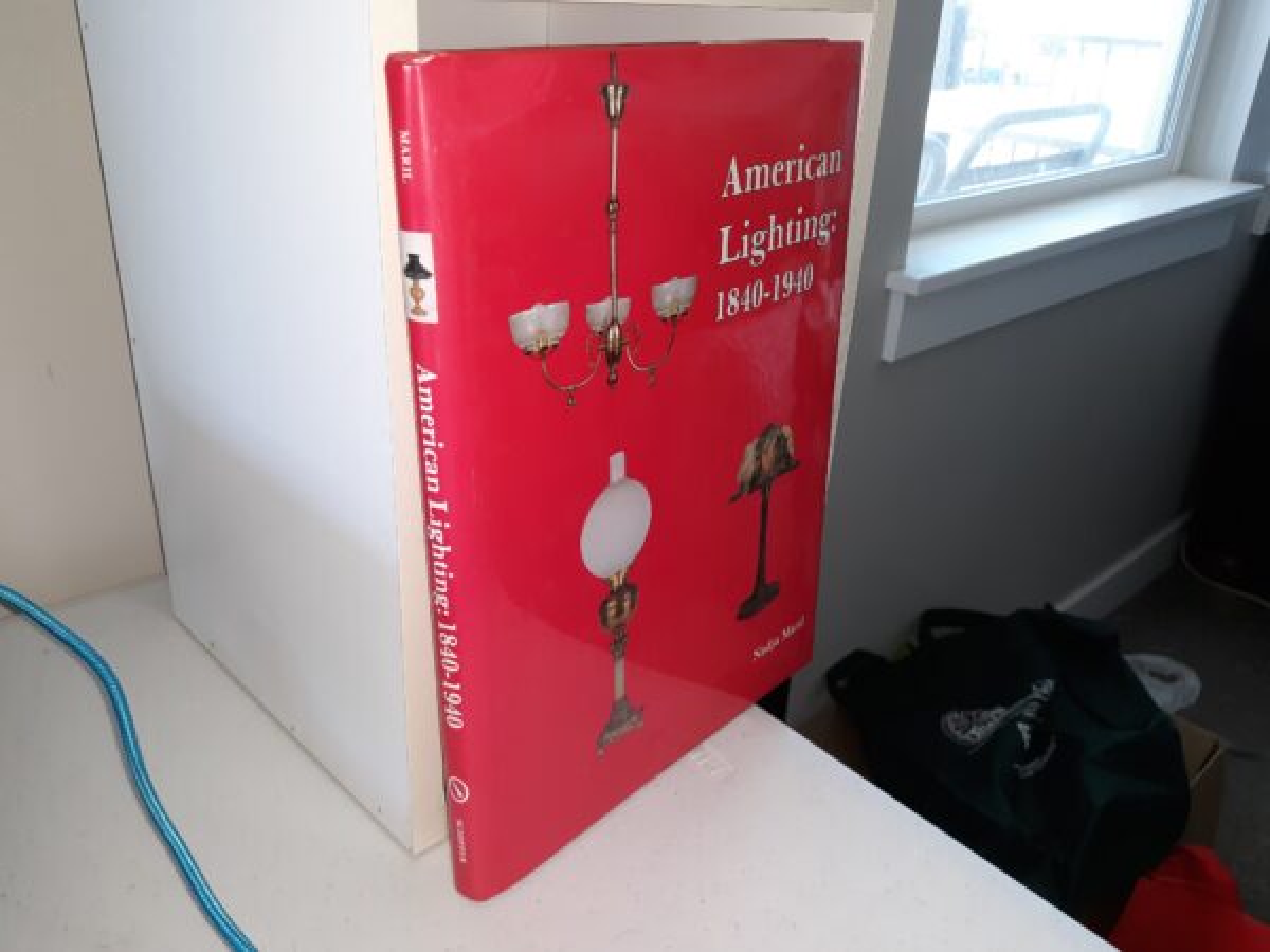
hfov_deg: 63.4
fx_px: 1027
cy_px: 476
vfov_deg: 49.7
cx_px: 635
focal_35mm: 28
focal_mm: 3.7
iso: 50
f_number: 1.7
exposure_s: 1/60
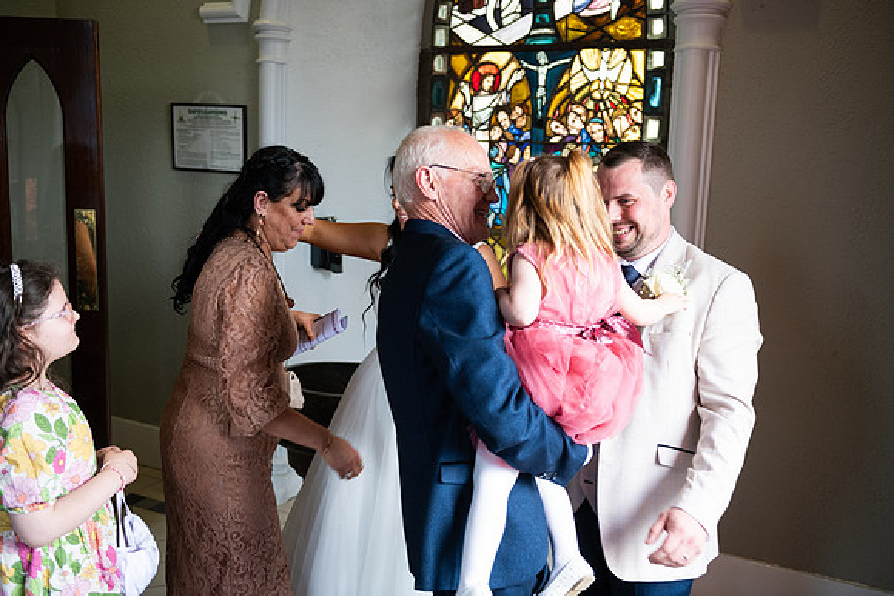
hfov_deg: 54.4
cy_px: 298
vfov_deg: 37.9
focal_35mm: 35
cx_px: 447
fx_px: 869
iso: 640
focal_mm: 35
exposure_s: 1/160
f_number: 3.5
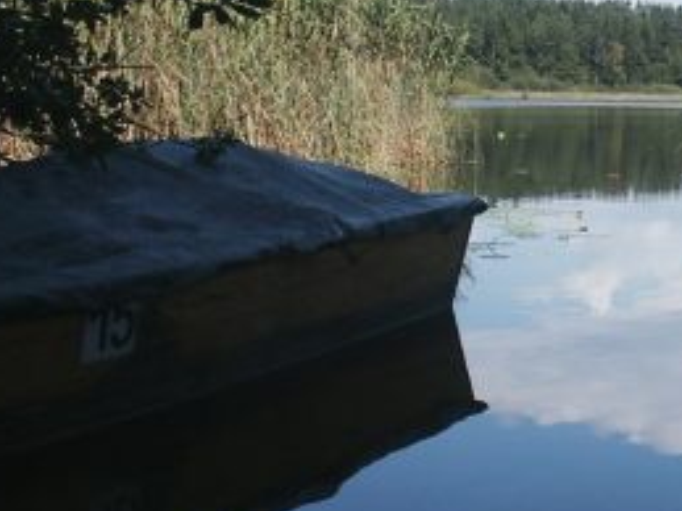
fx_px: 1595
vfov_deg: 18.2
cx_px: 627
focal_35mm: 81
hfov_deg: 23.4
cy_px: 300
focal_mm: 7.18
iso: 64
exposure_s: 1/180
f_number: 6.7
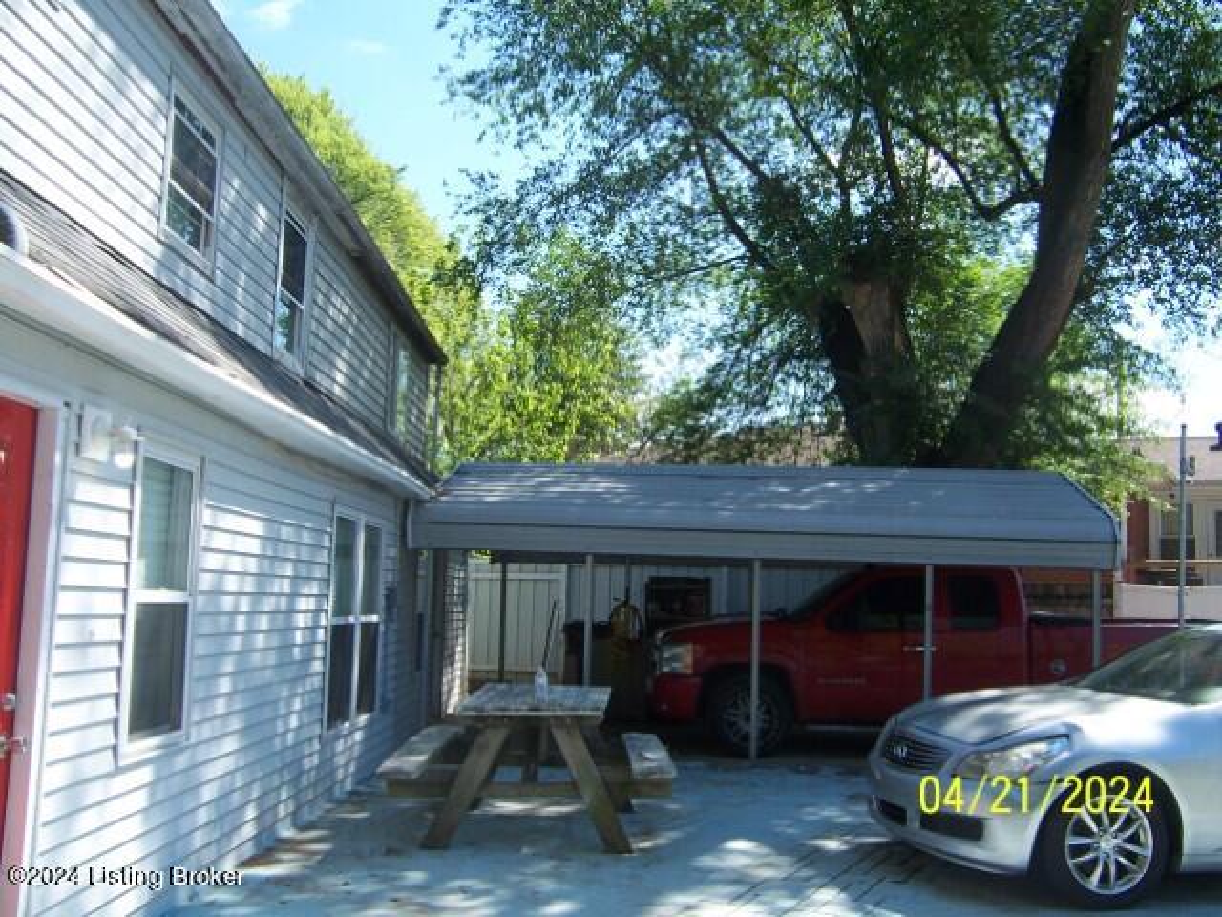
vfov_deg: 42.9
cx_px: 611
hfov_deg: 55.4
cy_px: 458
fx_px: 1165
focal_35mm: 33
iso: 80
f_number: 3.4
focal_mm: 5.5
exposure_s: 1/350
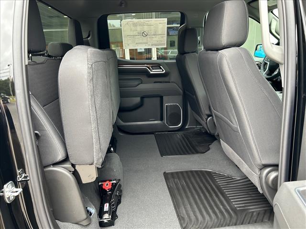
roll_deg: +2.9
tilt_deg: -12.7
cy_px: 114
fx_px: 230
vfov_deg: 53.1
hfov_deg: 67.3
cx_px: 153
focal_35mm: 26
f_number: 1.5
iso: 125
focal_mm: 5.7
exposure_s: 1/85
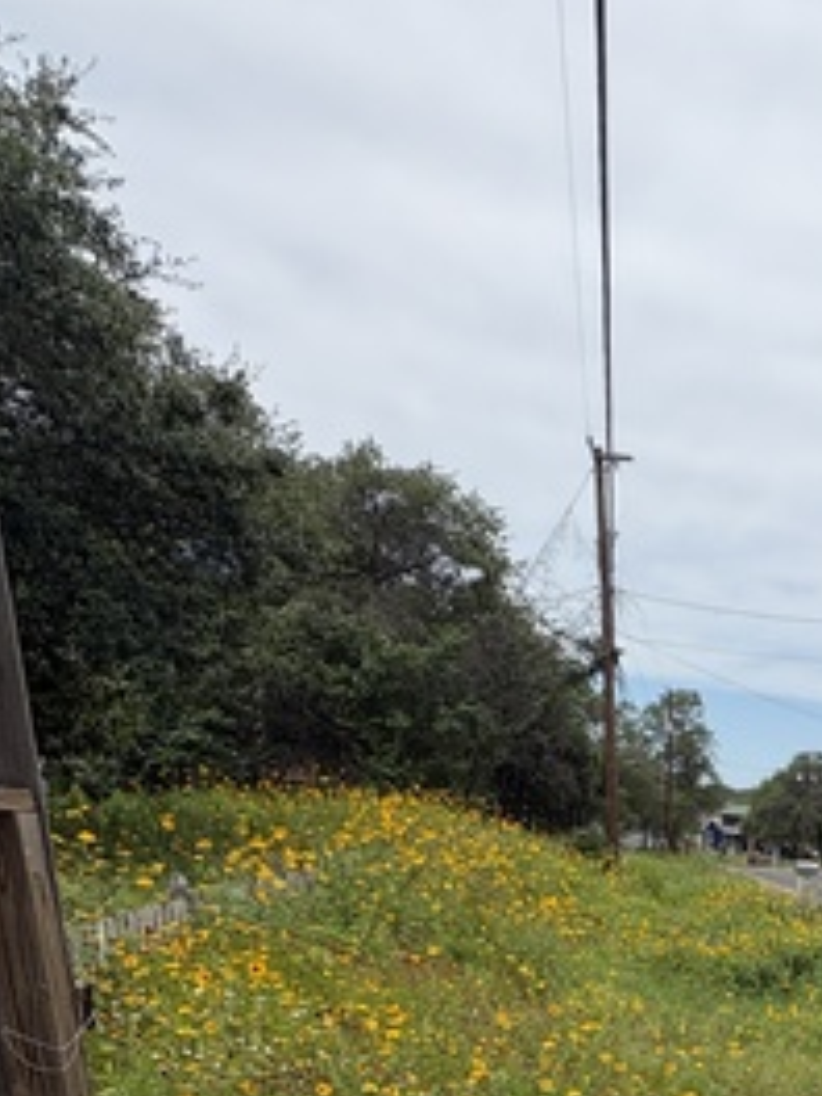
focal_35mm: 34
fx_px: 1076
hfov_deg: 36.2
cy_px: 1179
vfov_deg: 43.2
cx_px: 880
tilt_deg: -21.0
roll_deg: -3.8
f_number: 2.2
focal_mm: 2.22
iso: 50
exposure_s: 1/2146
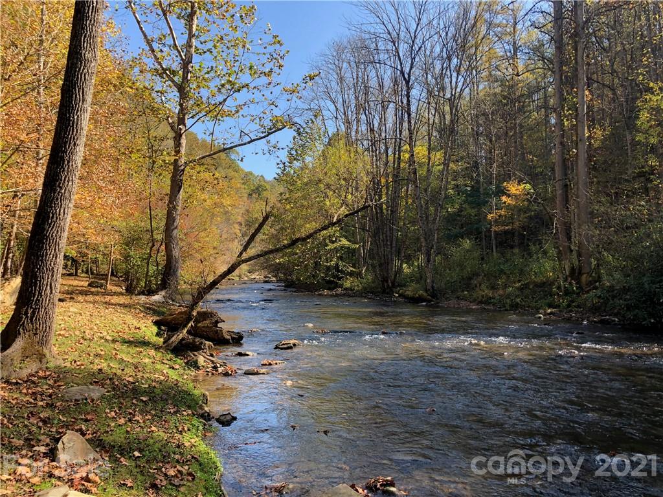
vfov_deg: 49.7
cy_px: 248
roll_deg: +0.4
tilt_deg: +4.0
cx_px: 332
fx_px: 536
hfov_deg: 63.4
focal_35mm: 28
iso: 20
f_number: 1.8
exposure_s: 1/251
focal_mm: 4
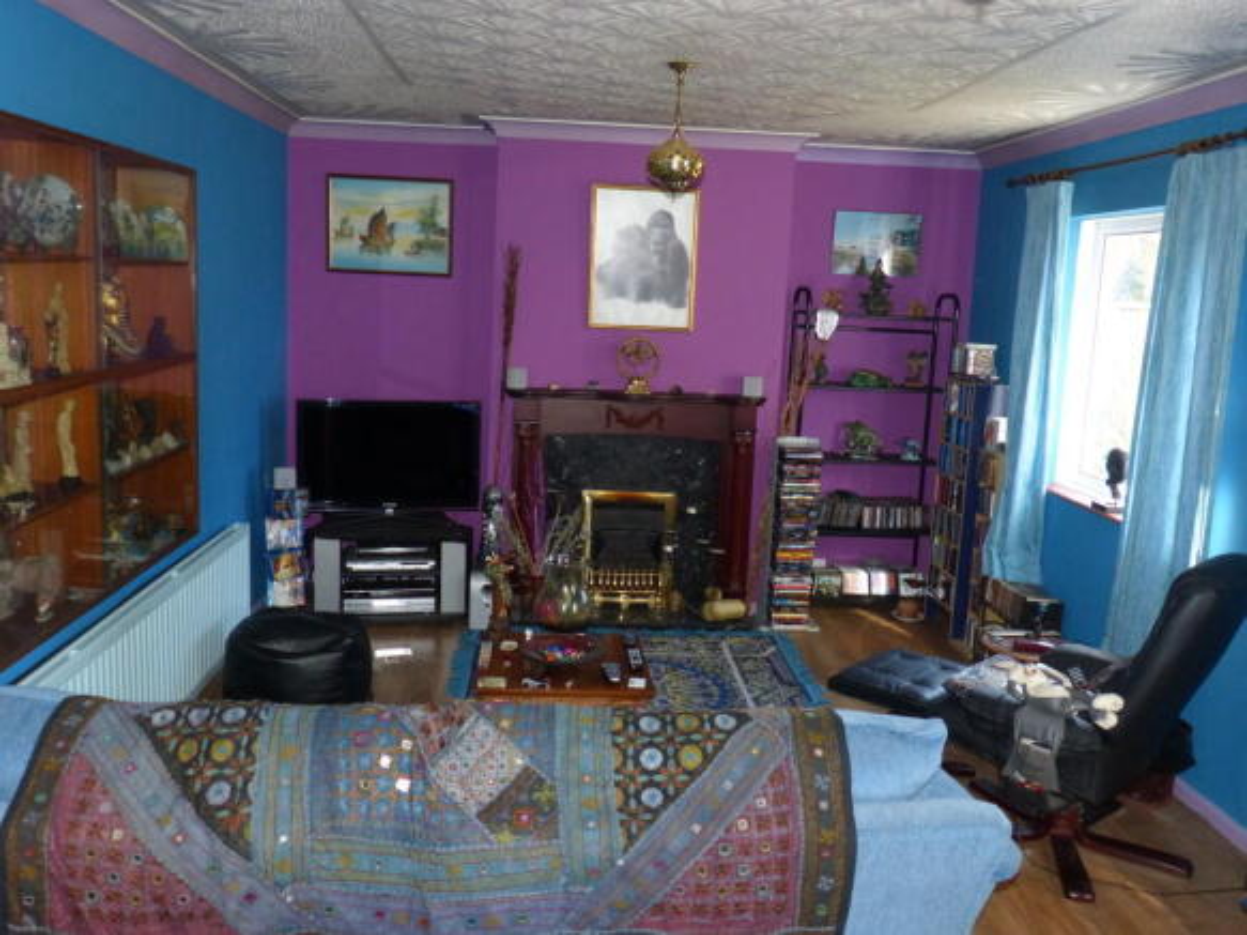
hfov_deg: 60.0
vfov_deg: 46.8
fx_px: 1080
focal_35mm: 30
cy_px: 468
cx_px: 624
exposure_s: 1/60
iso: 400
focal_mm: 5.3
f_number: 4
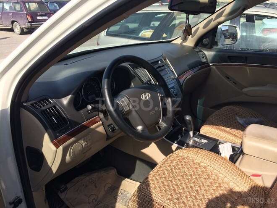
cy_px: 104
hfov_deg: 61.7
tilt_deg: -24.5
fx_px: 232
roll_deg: -1.3
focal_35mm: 29
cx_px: 138
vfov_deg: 48.2
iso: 32
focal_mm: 4.15
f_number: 2.2
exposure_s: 1/1109
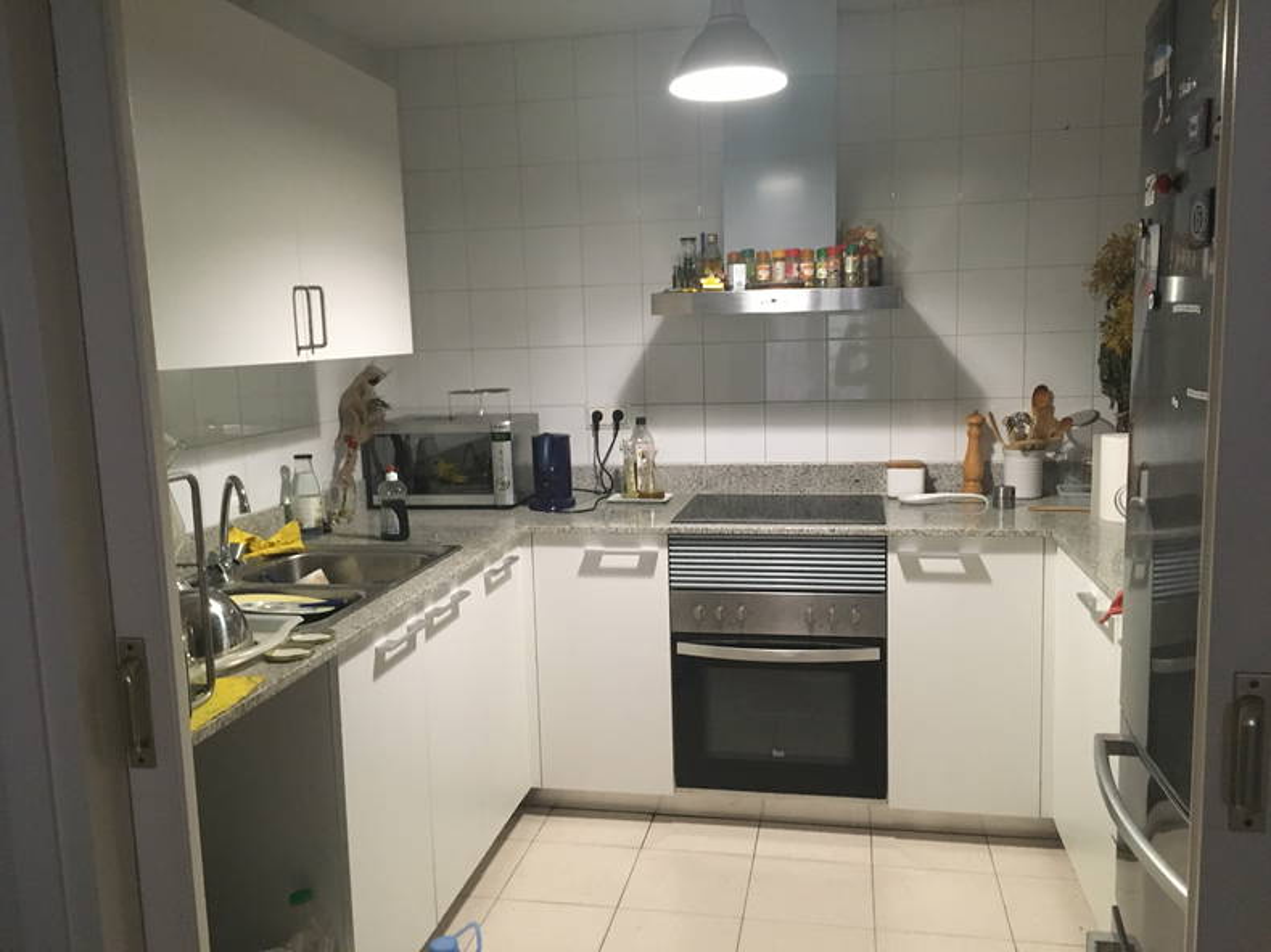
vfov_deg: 48.2
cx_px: 636
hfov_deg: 61.7
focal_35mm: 29
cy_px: 476
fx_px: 1064
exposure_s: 1/25
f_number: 2.2
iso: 200
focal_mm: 4.15
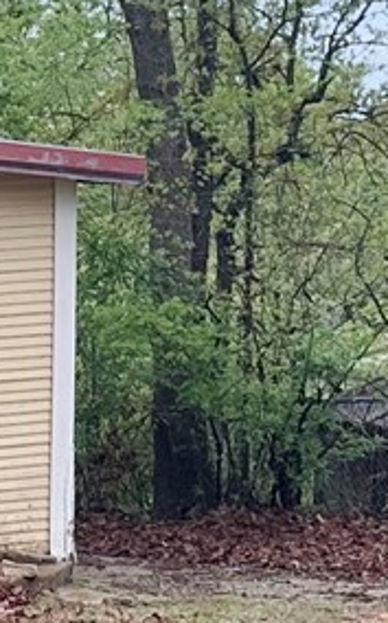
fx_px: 2916
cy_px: 461
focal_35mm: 172
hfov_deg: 7.4
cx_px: -329
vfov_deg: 12.2
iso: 64
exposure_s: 1/196
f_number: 1.78
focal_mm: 6.86
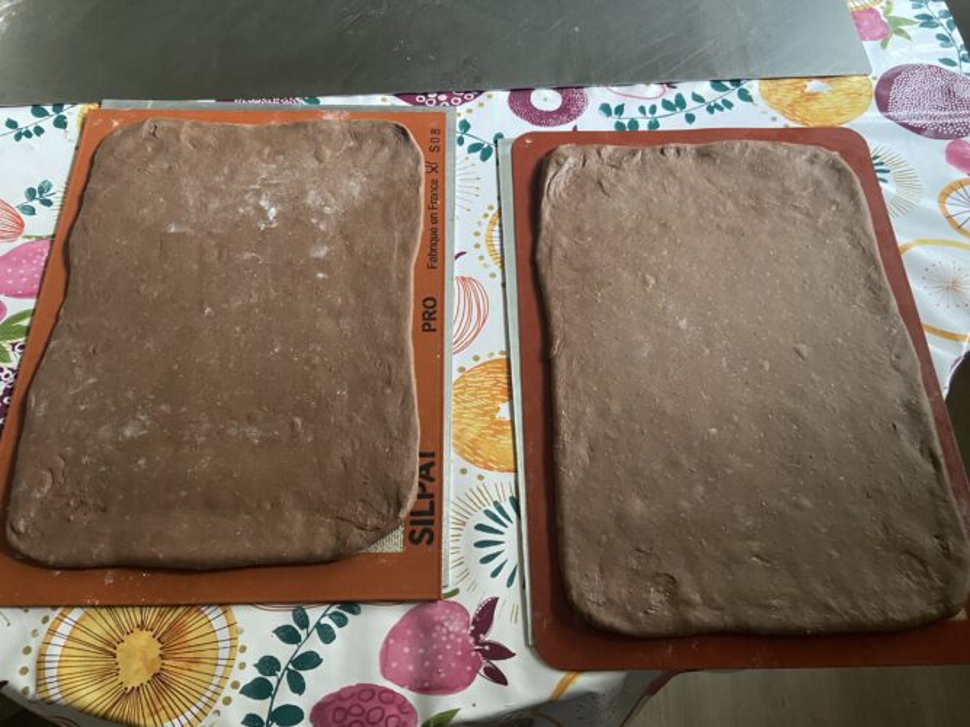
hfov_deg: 67.3
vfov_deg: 53.0
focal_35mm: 26
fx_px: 728
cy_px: 364
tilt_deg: -66.7
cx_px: 485
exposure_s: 1/34
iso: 640
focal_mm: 4.25
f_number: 1.8
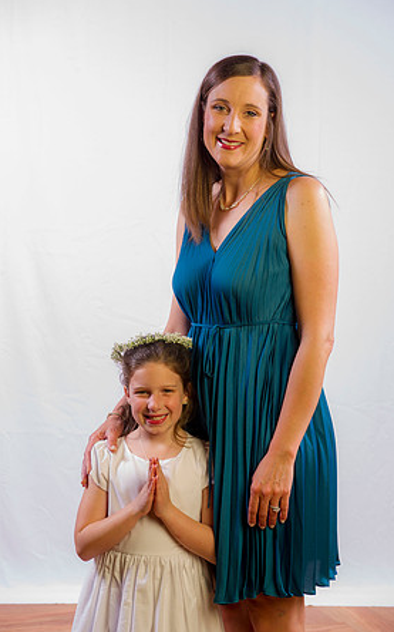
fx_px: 1101
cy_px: 316
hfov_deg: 20.3
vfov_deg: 32.0
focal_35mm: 64
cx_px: 211
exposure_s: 1/160
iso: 100
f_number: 7.1
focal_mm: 62
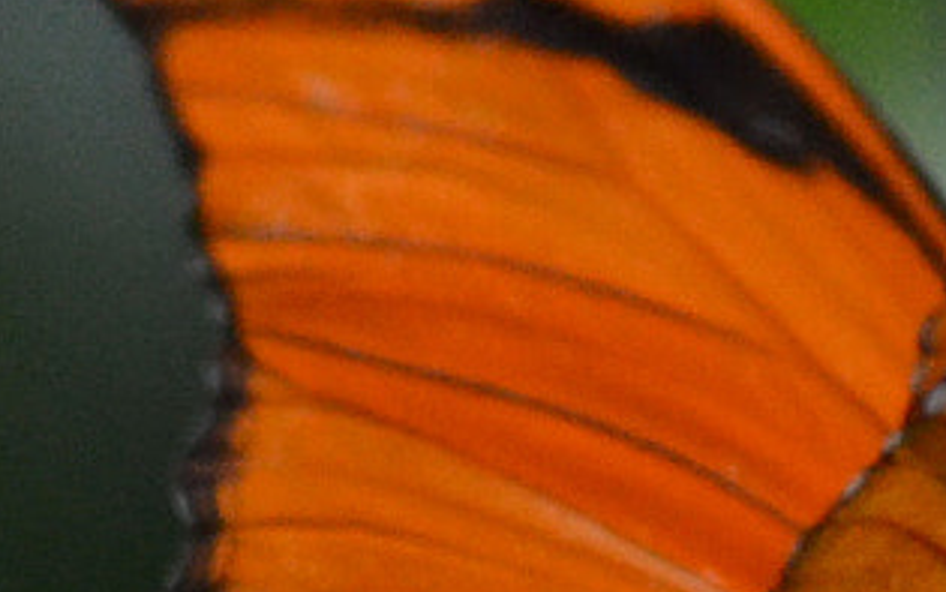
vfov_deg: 0.8
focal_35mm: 1554
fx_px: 40072
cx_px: 697
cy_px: 261
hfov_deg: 1.4
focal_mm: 200
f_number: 5.6
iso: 2200
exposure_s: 1/125
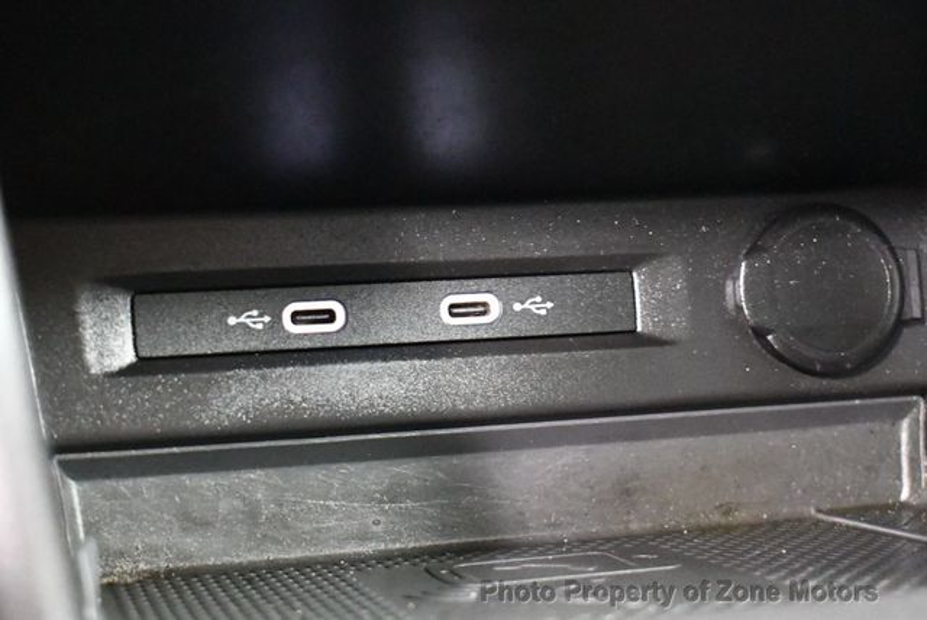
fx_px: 1856
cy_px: 310
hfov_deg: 28.0
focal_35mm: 72
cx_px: 464
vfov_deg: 19.0
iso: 12800
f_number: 4.8
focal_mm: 36
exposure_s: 1/15
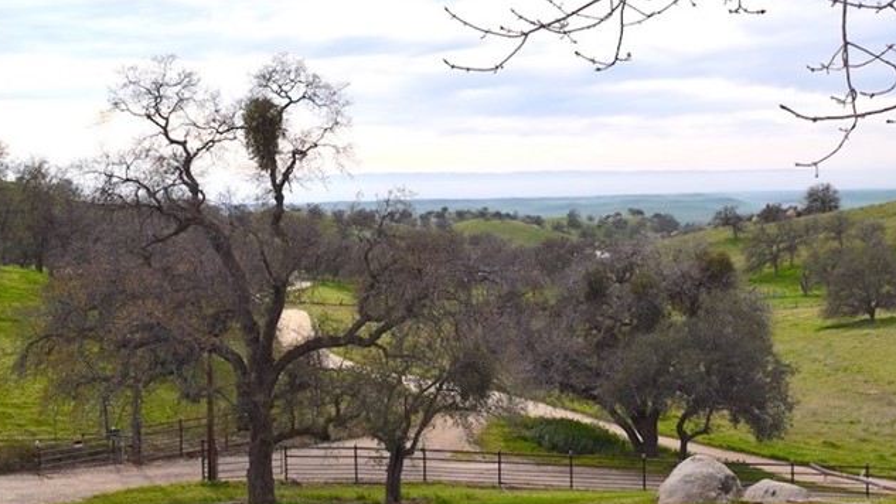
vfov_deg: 19.6
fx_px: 1449
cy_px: 142
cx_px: 456
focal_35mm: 61
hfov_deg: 34.4
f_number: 11
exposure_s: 1/200
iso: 100
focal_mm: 24
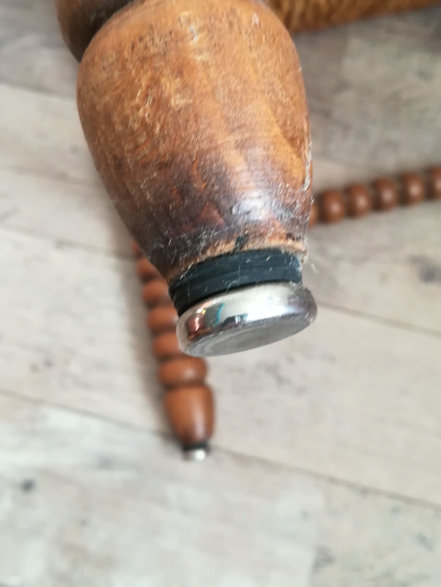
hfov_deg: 41.8
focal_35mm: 34
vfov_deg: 54.0
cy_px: 294
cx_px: 220
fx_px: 578
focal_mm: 3.83
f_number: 2.2
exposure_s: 1/33.3
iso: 250
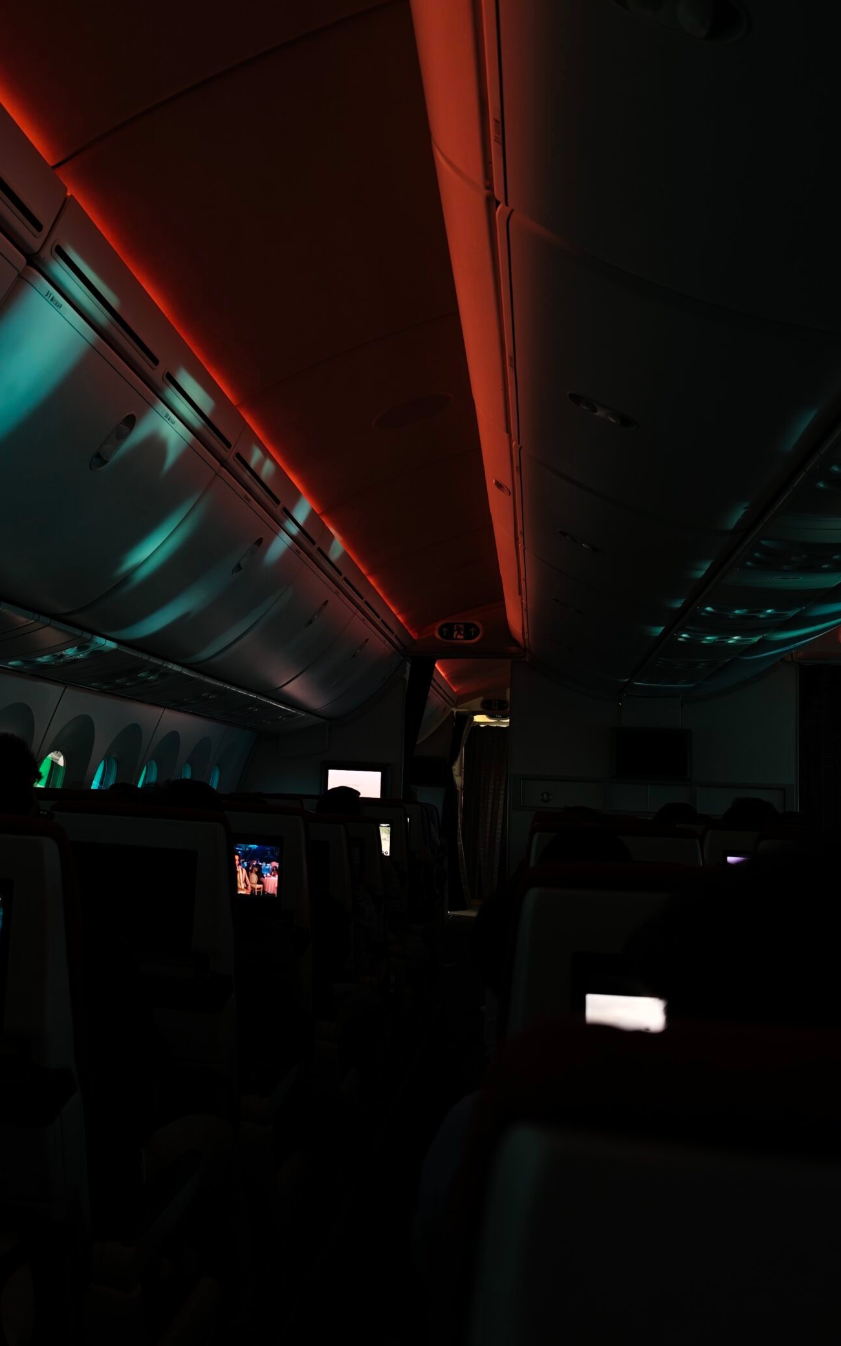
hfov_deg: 41.1
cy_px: 681
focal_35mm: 30
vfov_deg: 62.9
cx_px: 255
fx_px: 1100
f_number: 1.67
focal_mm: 8.71
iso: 80
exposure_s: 1/100
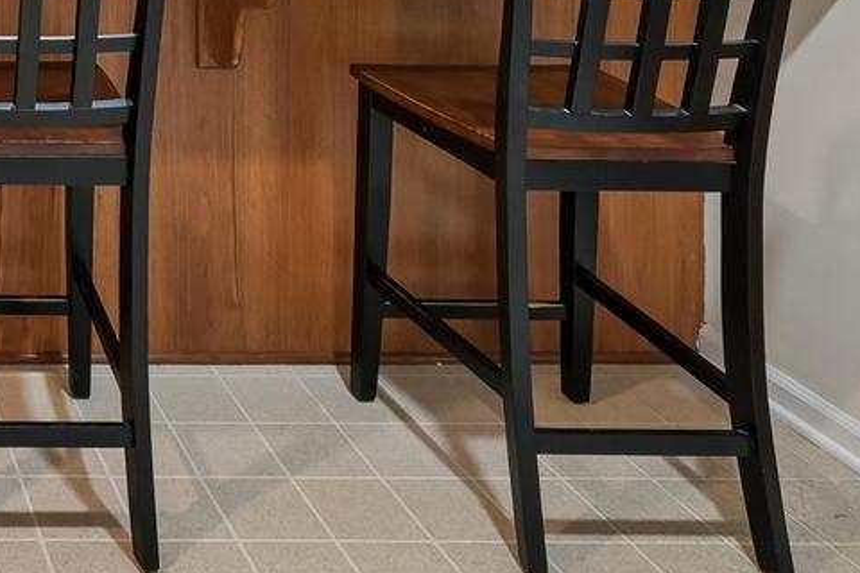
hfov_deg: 31.3
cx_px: -310
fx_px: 1075
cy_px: -252
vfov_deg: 24.3
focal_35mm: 45
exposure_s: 1/4
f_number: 11
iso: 400
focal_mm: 15
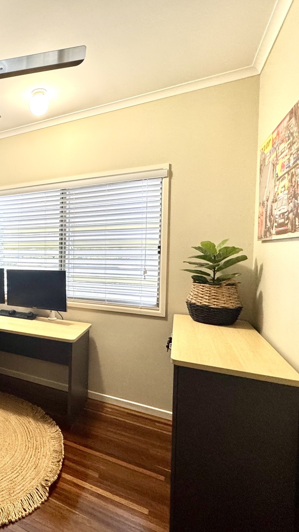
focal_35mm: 21
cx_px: -14
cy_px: 266
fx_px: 296
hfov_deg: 43.9
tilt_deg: -3.0
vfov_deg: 83.8
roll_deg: +0.4
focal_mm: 2.22
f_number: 2.2
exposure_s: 1/50
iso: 250
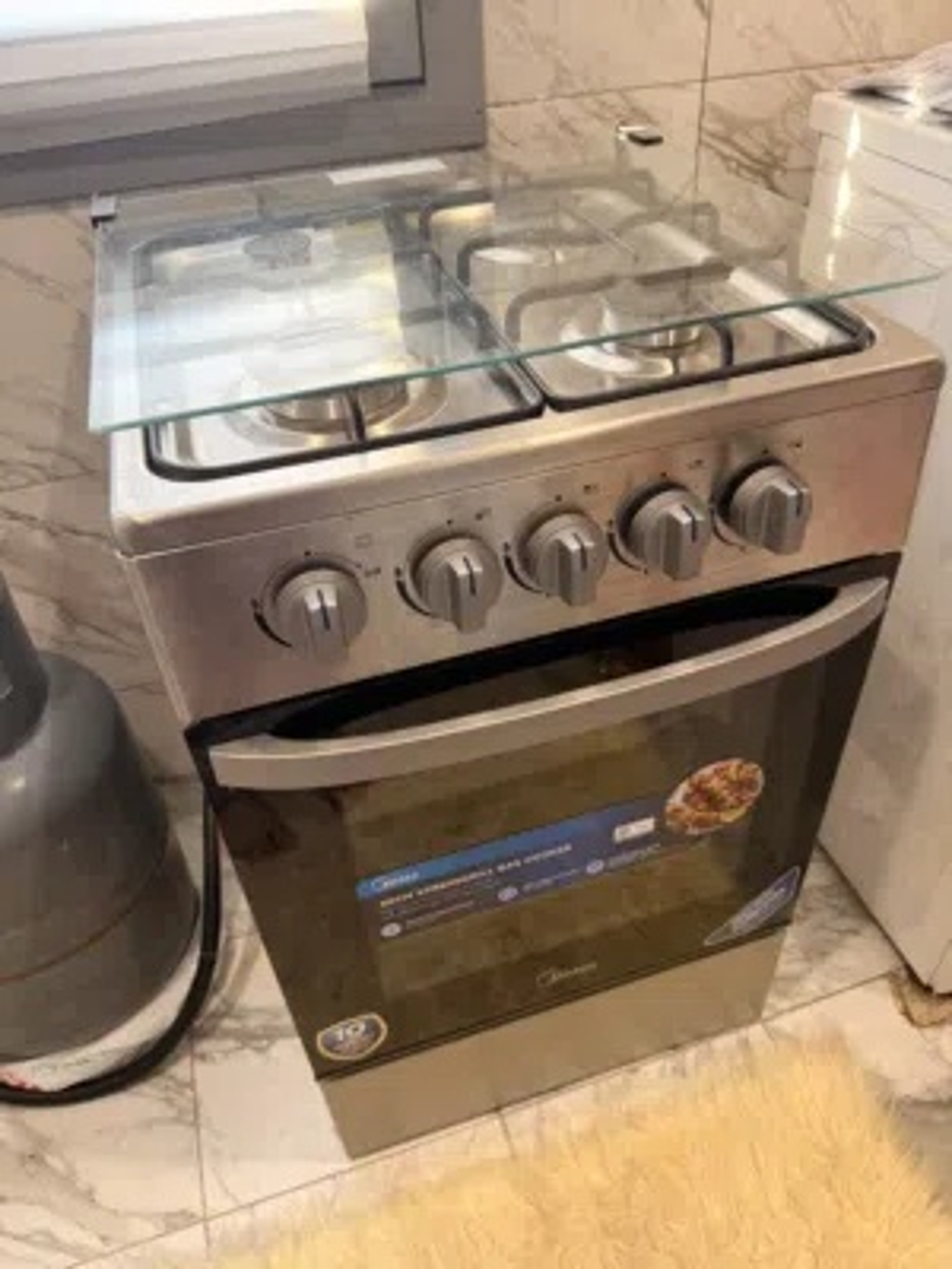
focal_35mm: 24
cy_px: 634
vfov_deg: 71.6
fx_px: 880
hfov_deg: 56.8
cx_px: 476
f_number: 1.78
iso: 320
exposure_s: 1/60
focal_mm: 6.76
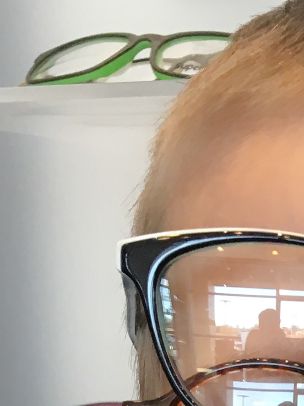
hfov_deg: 10.9
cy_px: 823
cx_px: 432
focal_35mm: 132
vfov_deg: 12.9
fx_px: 1546
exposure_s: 1/30
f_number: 2.2
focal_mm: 4.15
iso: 25
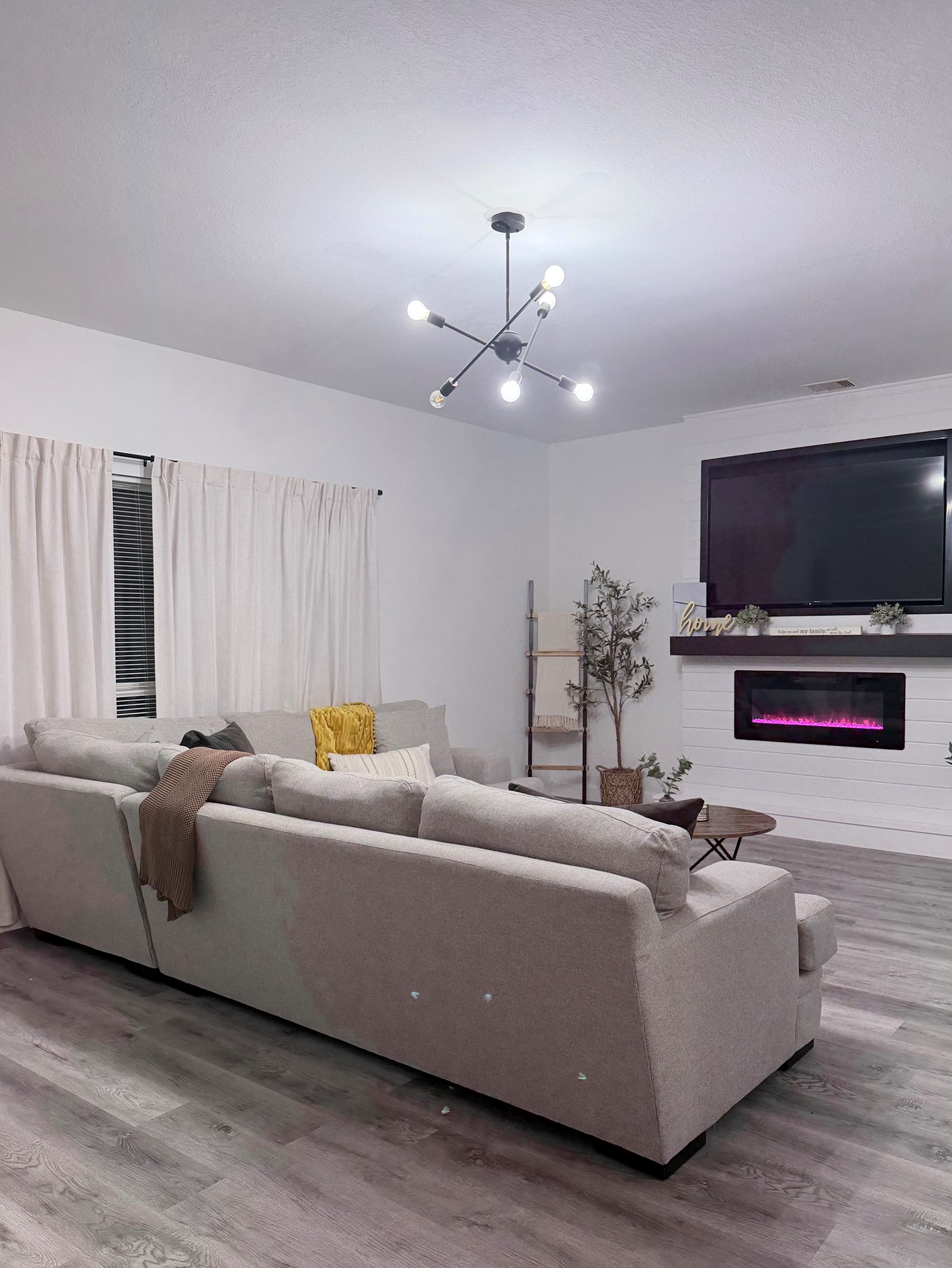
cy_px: 684
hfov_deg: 53.0
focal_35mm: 26
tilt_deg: -2.9
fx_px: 953
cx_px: 504
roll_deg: +0.4
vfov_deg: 67.2
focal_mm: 6.76
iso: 160
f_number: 1.78
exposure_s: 1/60
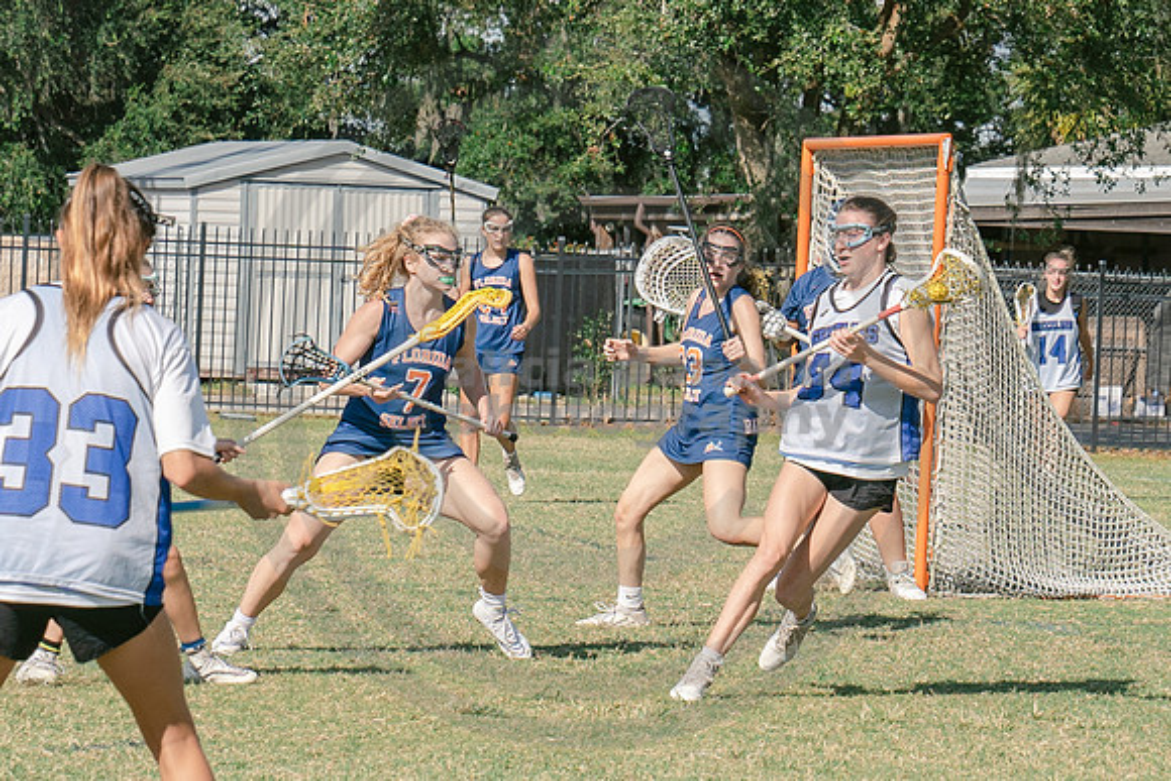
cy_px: 373
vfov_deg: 6.2
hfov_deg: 9.3
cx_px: 821
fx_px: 7220
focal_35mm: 222
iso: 250
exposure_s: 1/1250
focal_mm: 70
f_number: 5.6
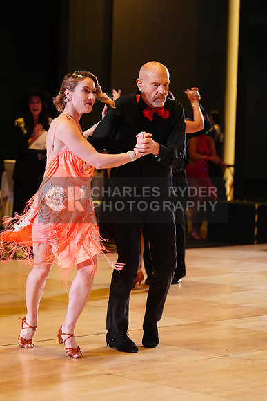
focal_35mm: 112
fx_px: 1245
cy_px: 200
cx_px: 134
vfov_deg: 18.3
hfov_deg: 12.2
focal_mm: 112
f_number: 4
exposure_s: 1/400
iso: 3200
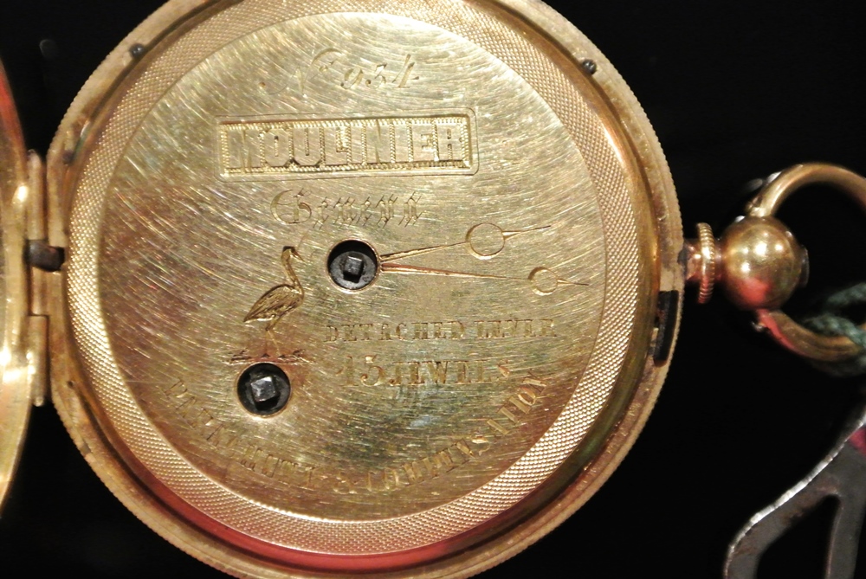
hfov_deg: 25.0
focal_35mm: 81
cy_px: 290
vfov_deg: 16.9
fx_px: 1950
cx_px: 433
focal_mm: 30
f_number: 5.6
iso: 2500
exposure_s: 1/30
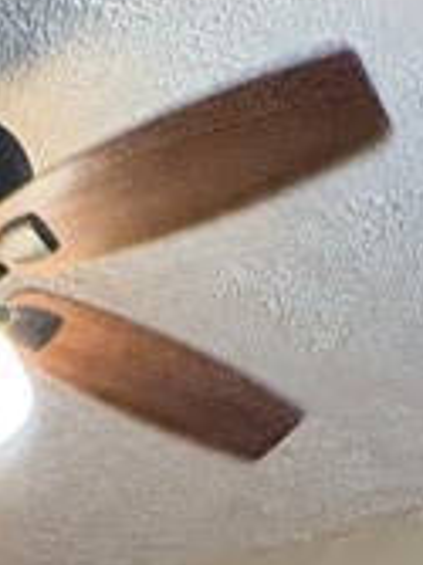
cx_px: -30
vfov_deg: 12.6
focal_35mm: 86
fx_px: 1403
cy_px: 1570
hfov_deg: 16.7
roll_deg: -0.4
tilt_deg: -18.2
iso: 320
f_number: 2.2
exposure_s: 1/60
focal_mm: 2.22
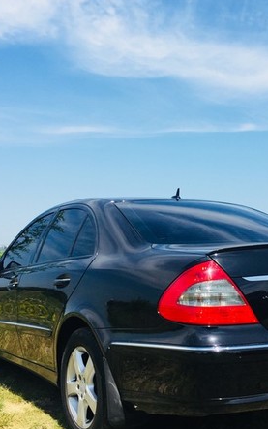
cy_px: 234
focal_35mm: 48
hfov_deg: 26.7
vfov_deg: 41.8
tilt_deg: +4.3
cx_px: 176
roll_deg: -0.1
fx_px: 561
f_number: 2.2
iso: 32
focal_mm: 4.15
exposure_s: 1/1799
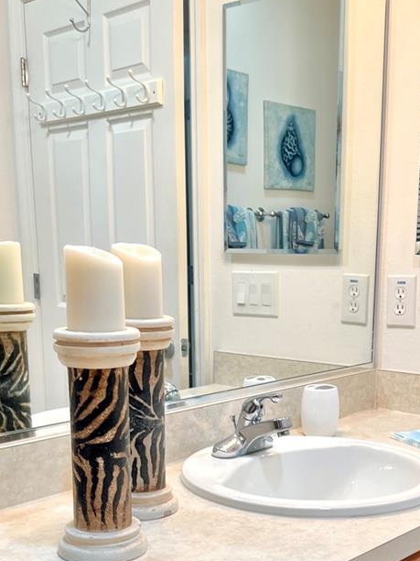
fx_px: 825
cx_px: 243
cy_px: 425
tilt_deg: -9.0
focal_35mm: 51
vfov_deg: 36.6
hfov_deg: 28.5
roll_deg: -0.4
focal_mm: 5.7
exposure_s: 1/120
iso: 80
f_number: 1.5
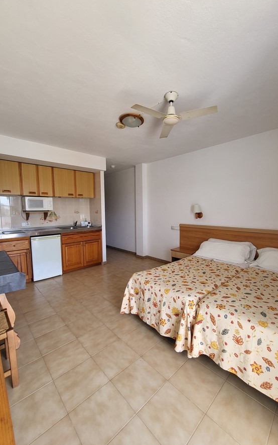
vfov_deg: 105.3
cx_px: 149
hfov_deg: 78.5
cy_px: 220
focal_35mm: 14
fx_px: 170
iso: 32
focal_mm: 1.74
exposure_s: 1/50
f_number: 2.2
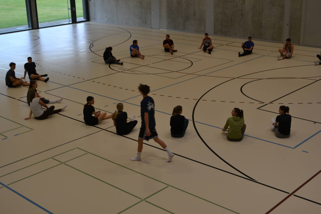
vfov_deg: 28.1
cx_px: 160
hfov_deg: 41.1
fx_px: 428
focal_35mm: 48
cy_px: 107
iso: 320
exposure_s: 1/125
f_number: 5.6
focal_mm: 32
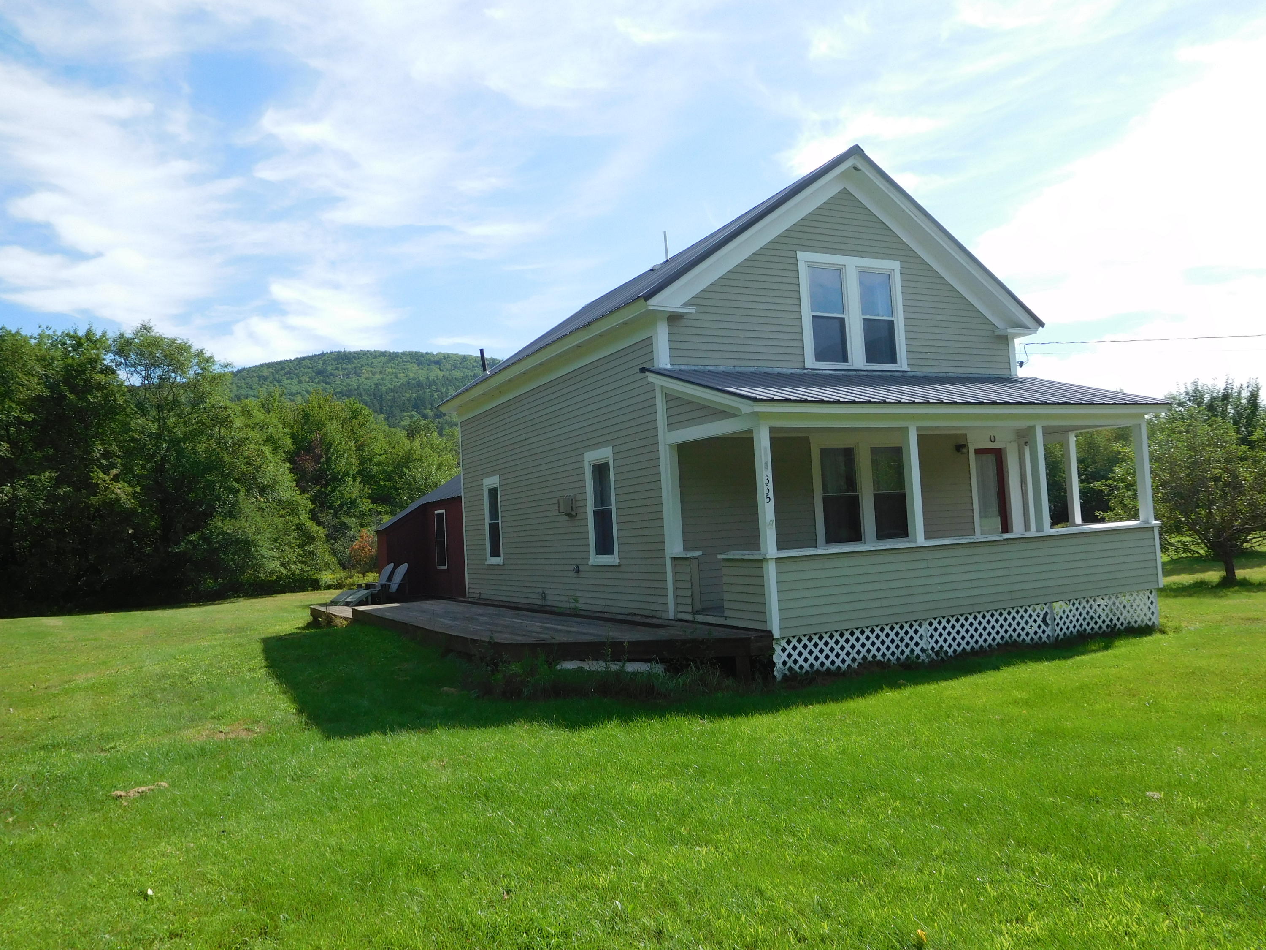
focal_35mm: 25
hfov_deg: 69.4
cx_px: 633
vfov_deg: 54.9
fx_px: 914
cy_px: 475
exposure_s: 1/1250
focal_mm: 4.5
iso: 125
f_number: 3.4
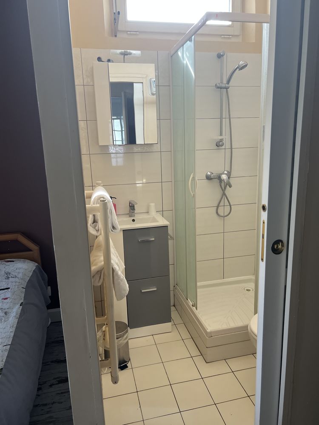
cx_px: 160
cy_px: 212
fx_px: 319
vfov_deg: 67.3
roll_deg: +1.6
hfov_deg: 53.1
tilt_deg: -11.6
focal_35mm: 26
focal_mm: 5.7
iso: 125
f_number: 1.5
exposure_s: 1/121
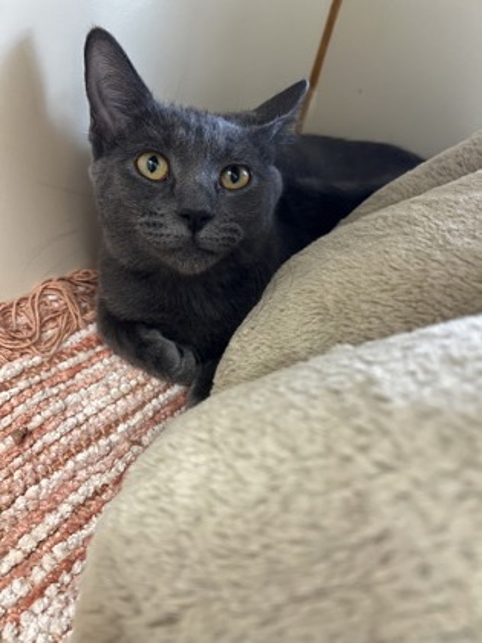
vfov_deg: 67.3
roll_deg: -16.2
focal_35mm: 26
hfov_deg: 53.1
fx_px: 483
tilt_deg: -35.0
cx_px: 241
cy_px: 322
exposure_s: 1/60
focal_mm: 5.7
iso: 250
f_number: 1.5
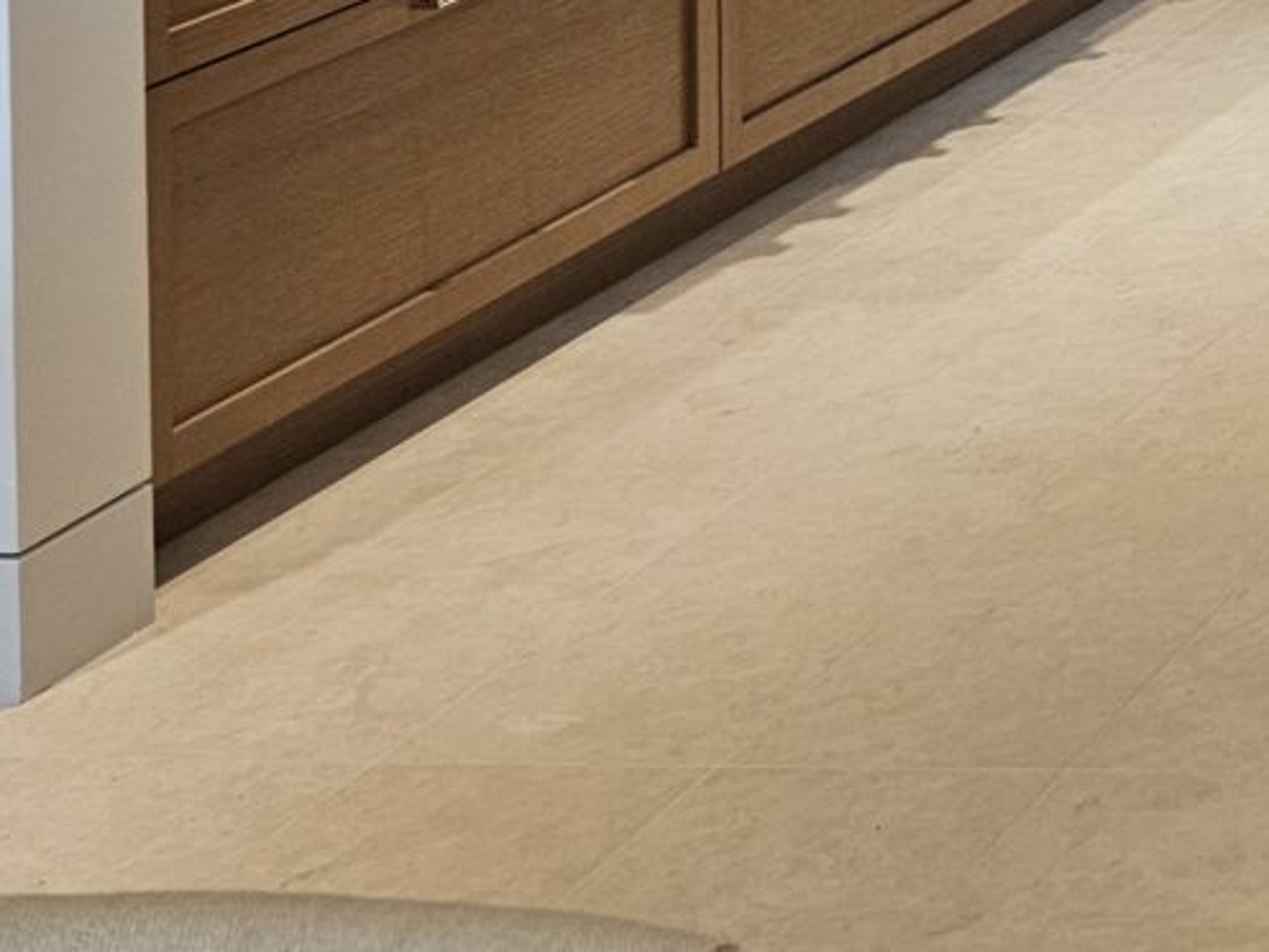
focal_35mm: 95
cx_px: 2610
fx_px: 3483
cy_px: -952
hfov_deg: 15.8
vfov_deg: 13.4
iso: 100
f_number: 1.7
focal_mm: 6.3
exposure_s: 1/120
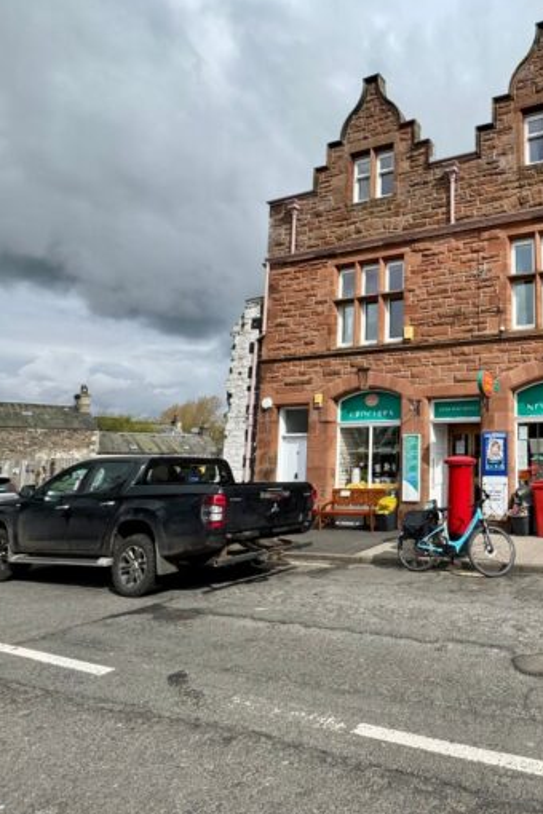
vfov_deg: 84.0
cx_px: 508
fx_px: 452
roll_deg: +0.7
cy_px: 401
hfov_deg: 52.7
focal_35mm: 20
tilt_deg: +7.6
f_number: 2.2
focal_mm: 2.22
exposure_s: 1/1477
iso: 50
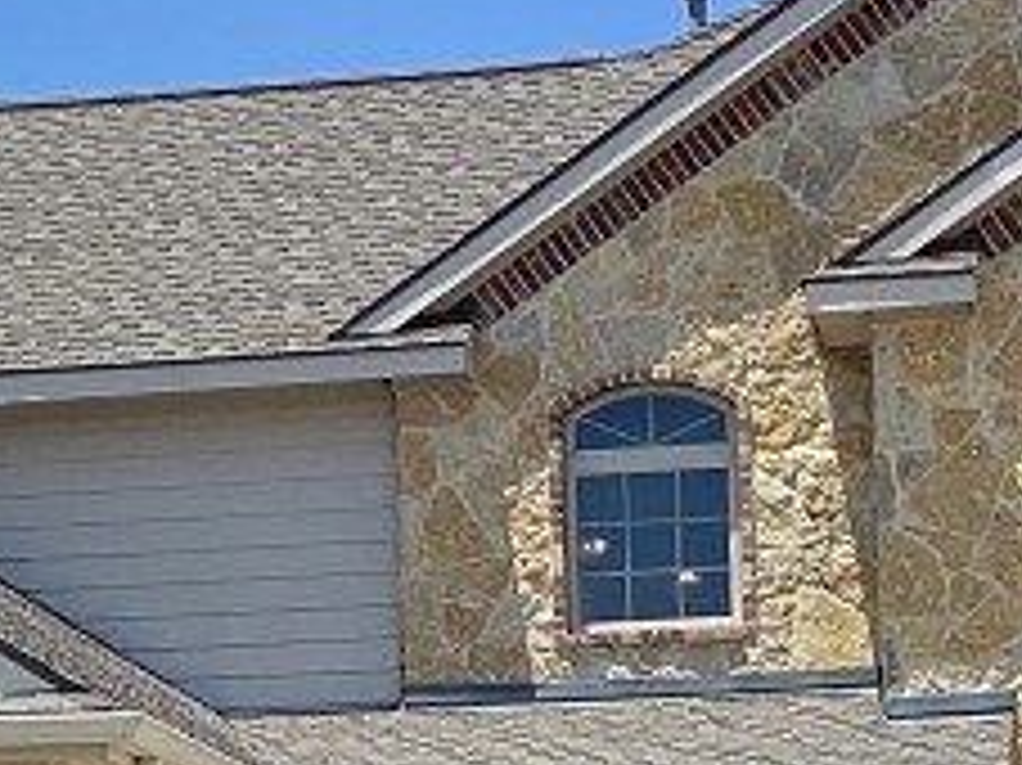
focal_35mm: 140
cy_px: 801
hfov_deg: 13.8
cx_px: -54
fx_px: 4131
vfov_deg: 10.5
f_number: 2.4
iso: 25
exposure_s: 1/1456
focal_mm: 3.3
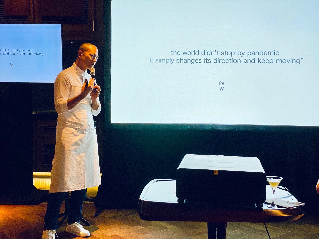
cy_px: 120
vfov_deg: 28.0
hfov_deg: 36.8
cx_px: 160
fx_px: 479
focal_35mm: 52
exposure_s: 1/90
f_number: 2
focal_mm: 6
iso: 125
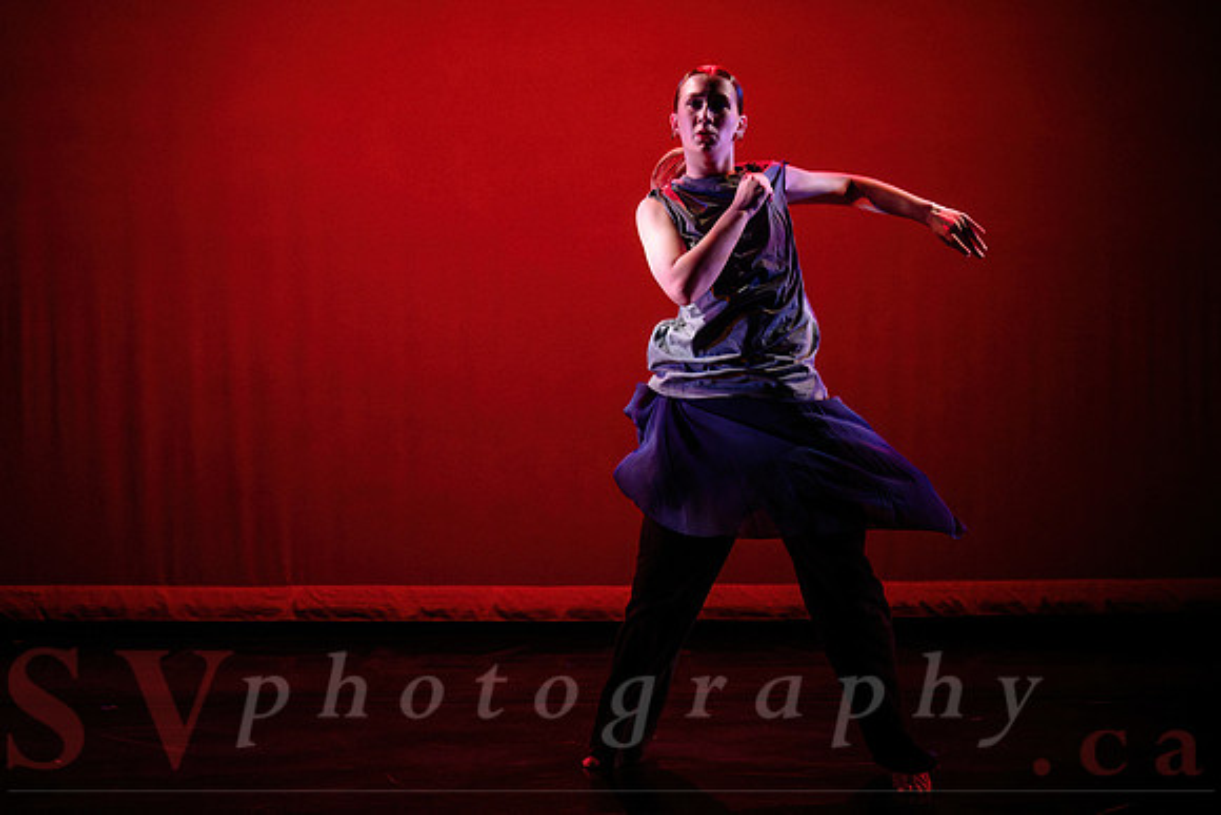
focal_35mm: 49
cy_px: 405
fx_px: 1658
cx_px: 518
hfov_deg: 40.3
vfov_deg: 27.6
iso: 1600
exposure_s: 1/300
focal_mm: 36
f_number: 2.8
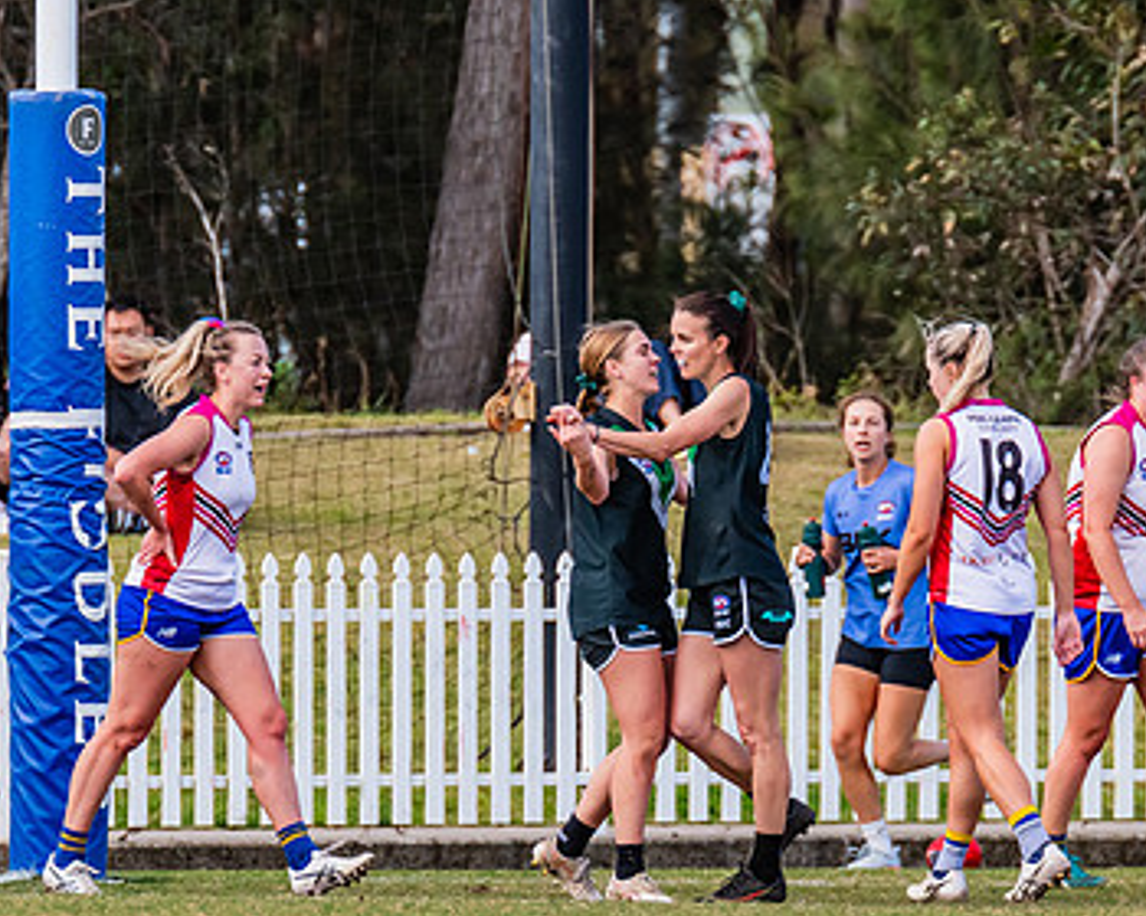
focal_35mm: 1031
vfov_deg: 1.5
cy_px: 637
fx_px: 34969
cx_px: 657
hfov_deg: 1.9
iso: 800
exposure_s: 1/1600
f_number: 5.6
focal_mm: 420
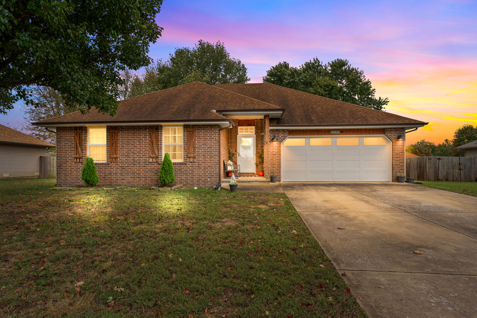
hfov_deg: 81.2
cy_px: 159
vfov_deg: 59.5
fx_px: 278
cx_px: 238
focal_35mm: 21
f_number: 10
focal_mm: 21
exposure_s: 1/125
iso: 400
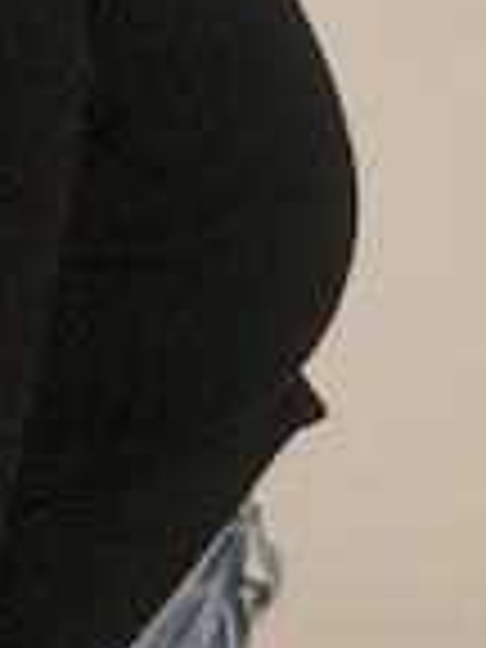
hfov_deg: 13.3
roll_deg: -0.4
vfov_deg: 15.3
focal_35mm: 108
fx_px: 2022
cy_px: -572
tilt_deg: -17.8
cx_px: -117
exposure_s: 1/33
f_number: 1.8
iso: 400
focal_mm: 4.25
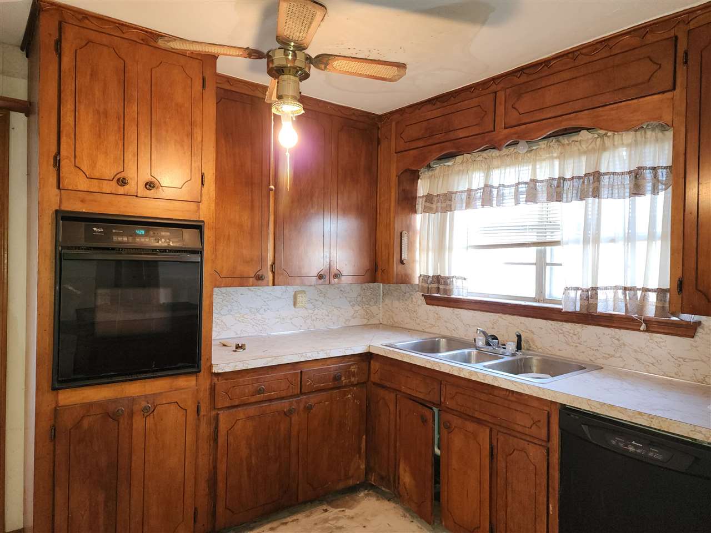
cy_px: 266
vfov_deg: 58.9
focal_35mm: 23
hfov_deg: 73.9
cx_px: 356
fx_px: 472
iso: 125
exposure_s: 1/24
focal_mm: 6.4
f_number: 1.8
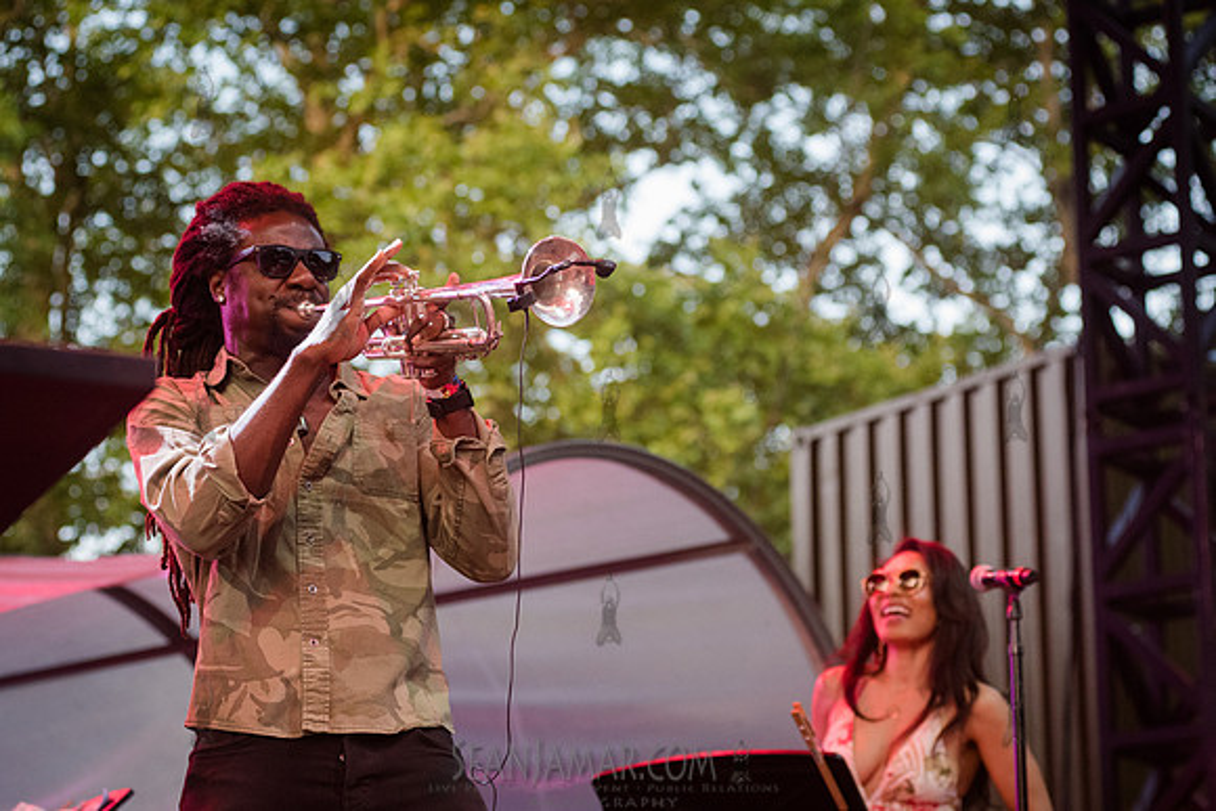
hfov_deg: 22.9
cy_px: 403
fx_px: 2996
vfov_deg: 15.4
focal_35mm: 89
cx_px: 571
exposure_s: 1/640
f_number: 4
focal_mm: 80
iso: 4000
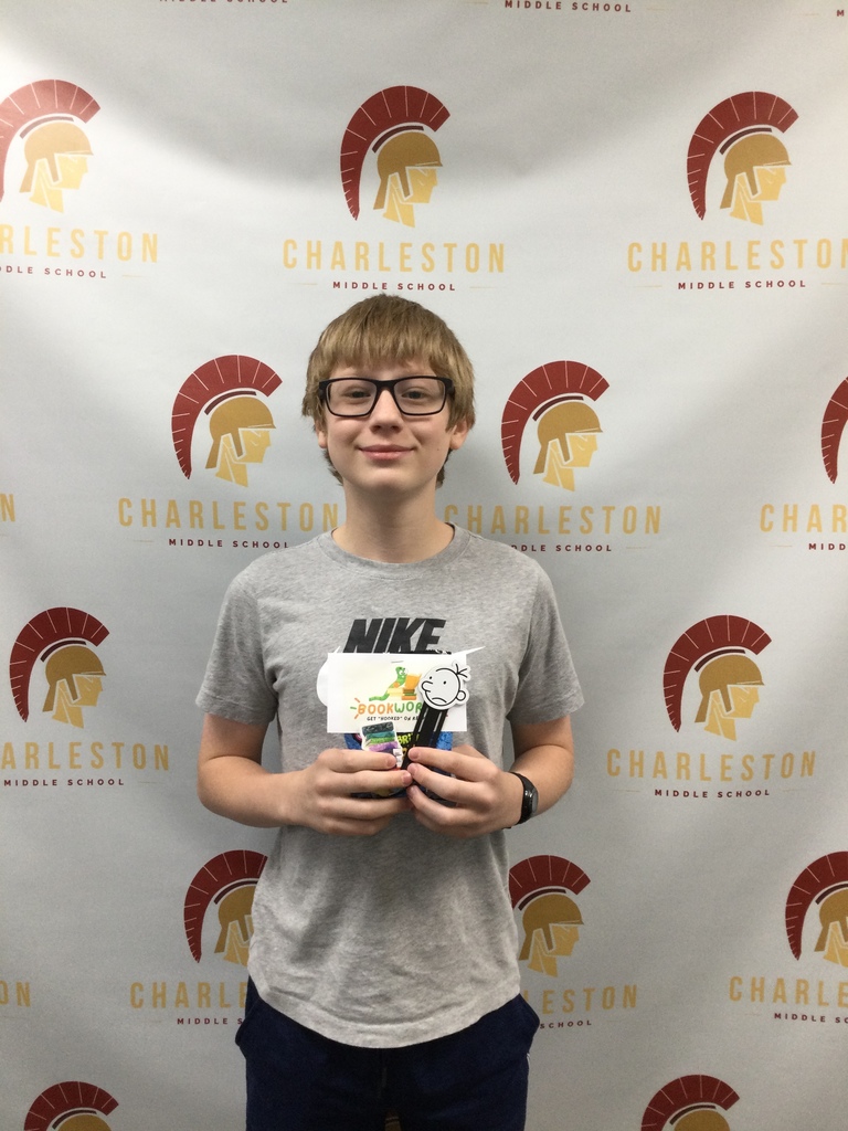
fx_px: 1013
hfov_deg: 45.4
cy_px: 566
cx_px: 424
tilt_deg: -7.6
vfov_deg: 58.4
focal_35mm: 31
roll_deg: +0.6
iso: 50
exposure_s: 1/30
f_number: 2.4
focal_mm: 3.3
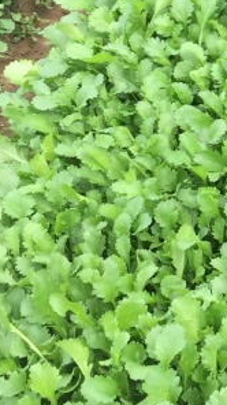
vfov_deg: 18.3
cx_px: 466
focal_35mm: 114
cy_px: -9
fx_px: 1223
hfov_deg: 9.8
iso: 32
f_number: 2.2
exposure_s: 1/618
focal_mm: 4.15
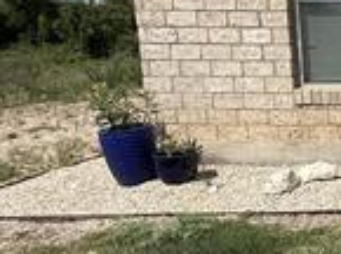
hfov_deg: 21.7
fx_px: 609
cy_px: 125
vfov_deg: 23.5
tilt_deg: -7.7
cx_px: 595
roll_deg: -0.4
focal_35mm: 62
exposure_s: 1/4425
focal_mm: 2.22
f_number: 2.2
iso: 50
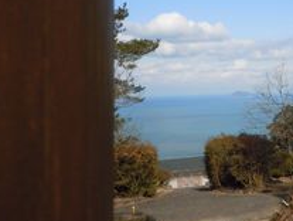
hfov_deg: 33.5
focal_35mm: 54
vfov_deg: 27.1
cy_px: 103
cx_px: 266
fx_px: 458
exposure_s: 1/250
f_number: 7.4
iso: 100
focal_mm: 5
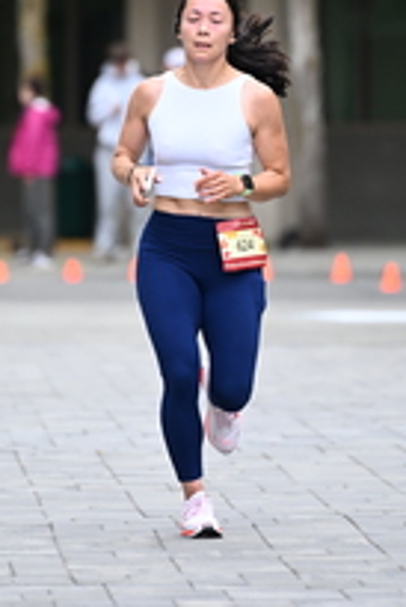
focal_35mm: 537
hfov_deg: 2.6
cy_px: 121
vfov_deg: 3.8
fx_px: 9068
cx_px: 203
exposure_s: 1/2000
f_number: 2.8
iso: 640
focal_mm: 200
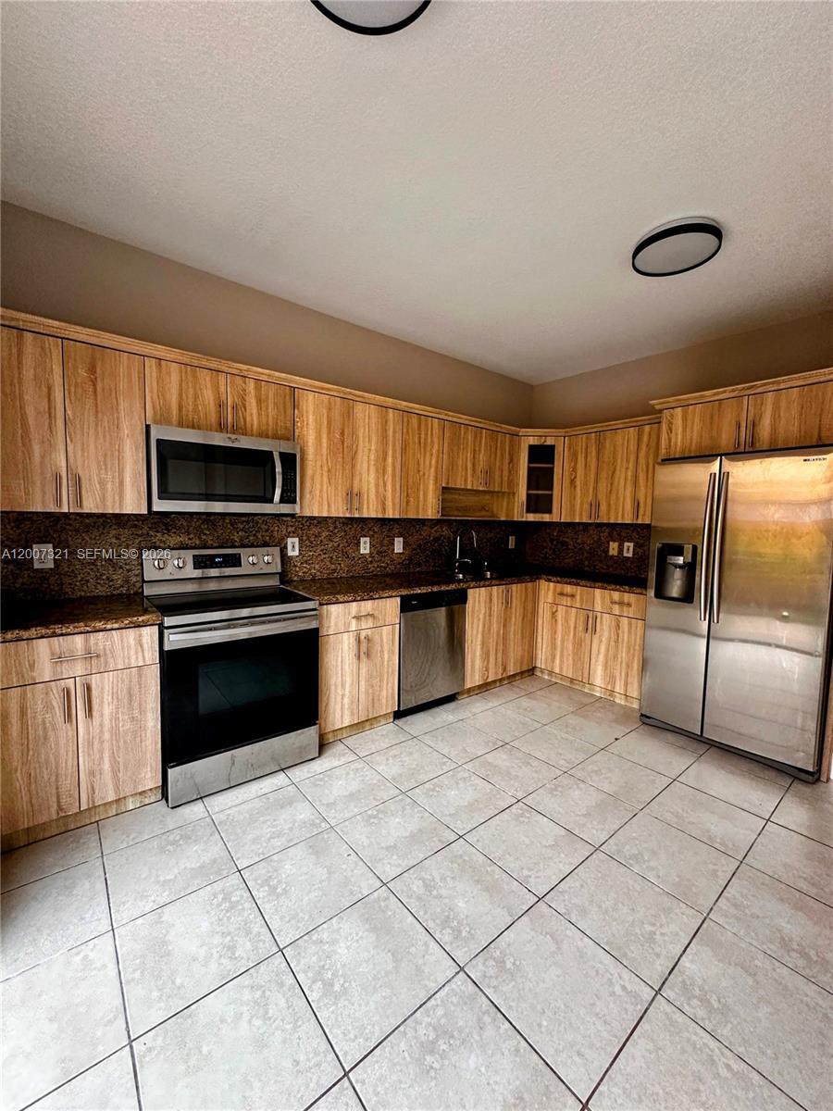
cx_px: 416
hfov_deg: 85.7
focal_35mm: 14
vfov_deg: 102.1
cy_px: 556
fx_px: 449
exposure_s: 1/99
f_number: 2.2
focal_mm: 2.22
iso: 250
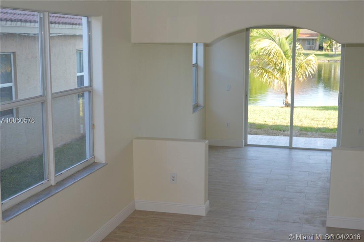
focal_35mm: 48
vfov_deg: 28.0
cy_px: 121
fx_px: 485
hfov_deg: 41.2
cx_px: 182
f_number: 4.8
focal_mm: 32
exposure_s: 1/125
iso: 360
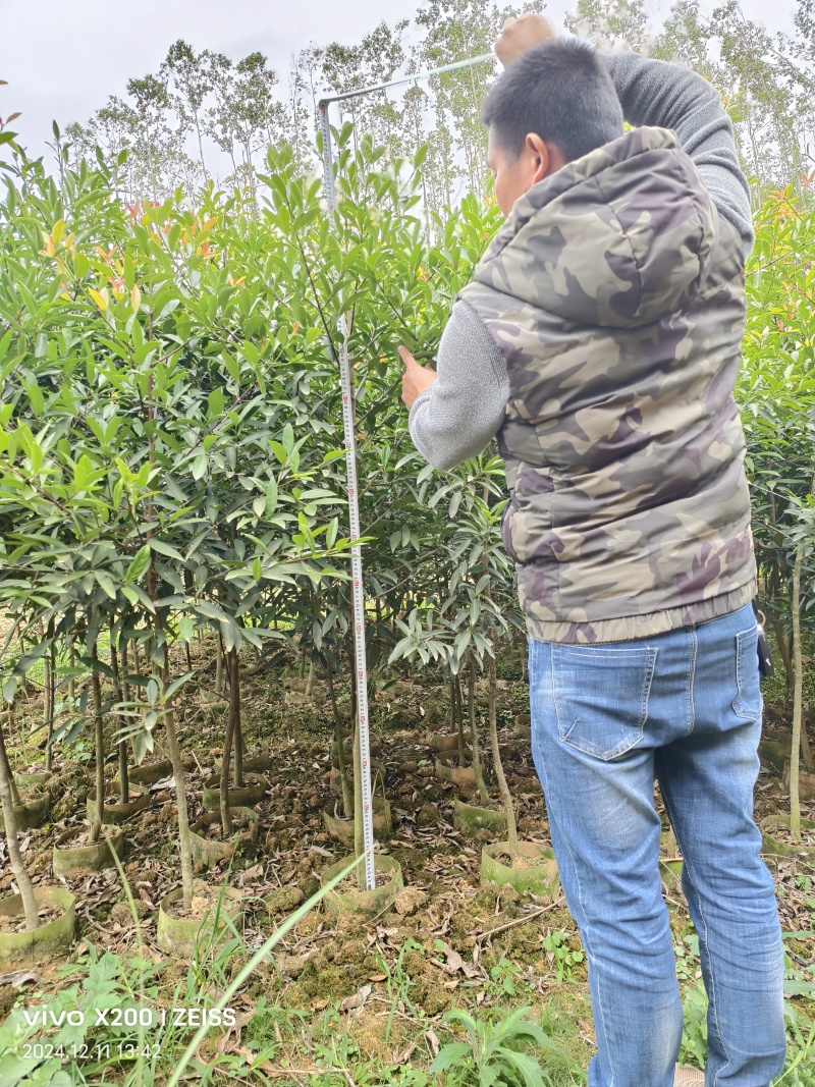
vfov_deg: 73.9
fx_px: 722
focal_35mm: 23
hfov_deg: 58.9
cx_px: 408
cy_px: 544
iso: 329
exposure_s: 1/500
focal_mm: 5.6
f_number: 1.57
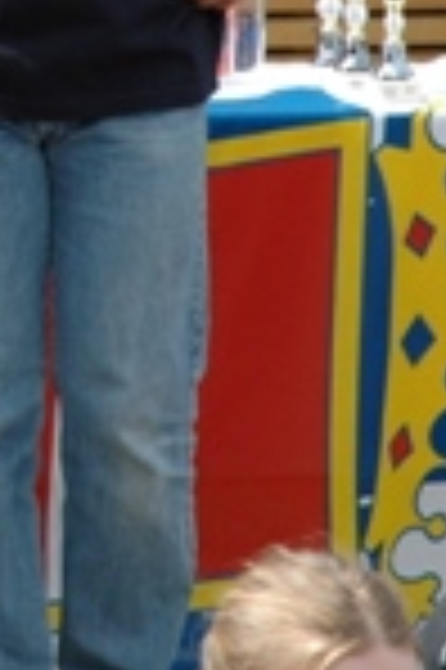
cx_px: -171
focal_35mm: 451
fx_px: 8400
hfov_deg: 3.0
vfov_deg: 4.6
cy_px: -153
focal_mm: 70
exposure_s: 1/320
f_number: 9
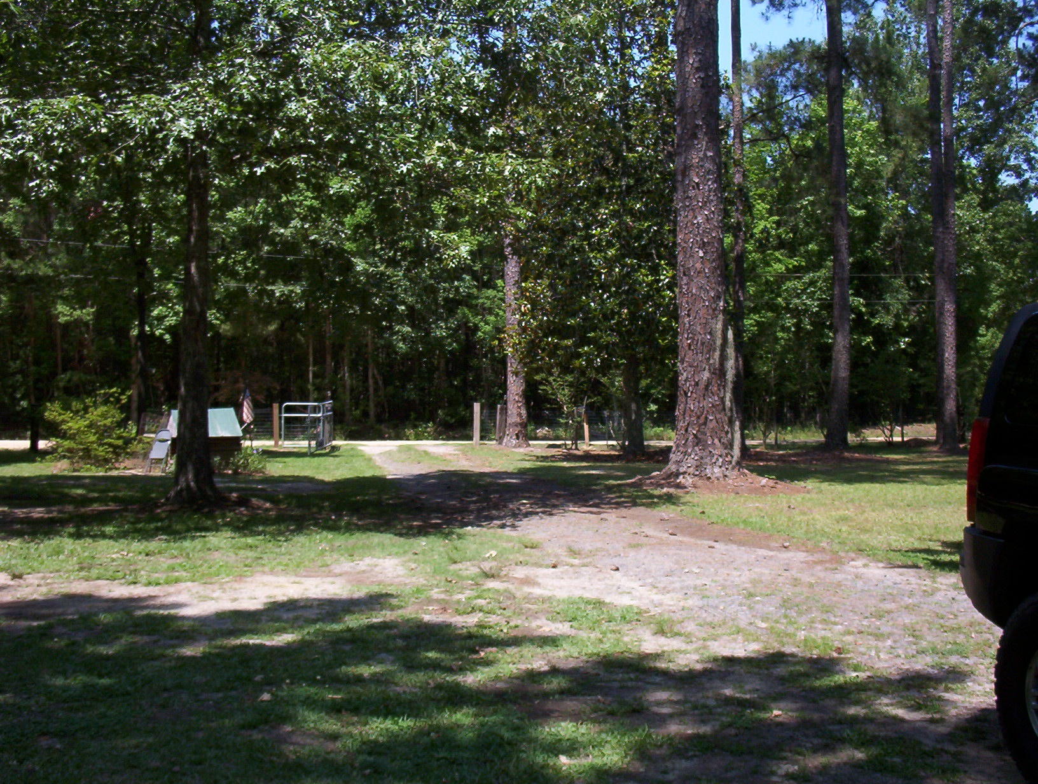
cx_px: 519
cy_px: 392
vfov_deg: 37.0
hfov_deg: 47.8
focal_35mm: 39
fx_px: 1172
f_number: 4.5
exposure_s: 1/380
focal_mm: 6
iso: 100
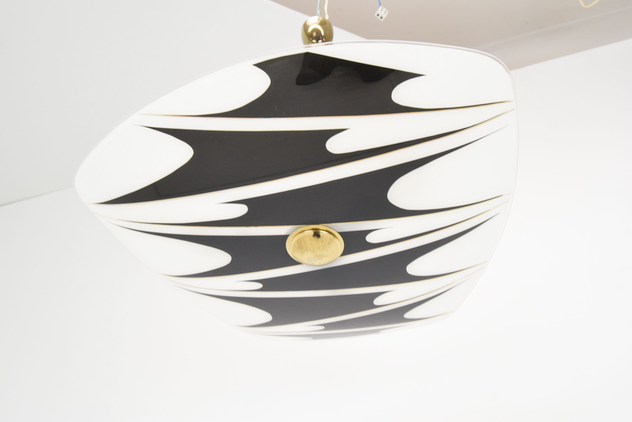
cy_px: 211
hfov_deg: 57.2
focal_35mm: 33
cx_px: 316
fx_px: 580
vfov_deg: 40.0
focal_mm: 22
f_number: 6.3
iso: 1600
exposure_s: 1/160
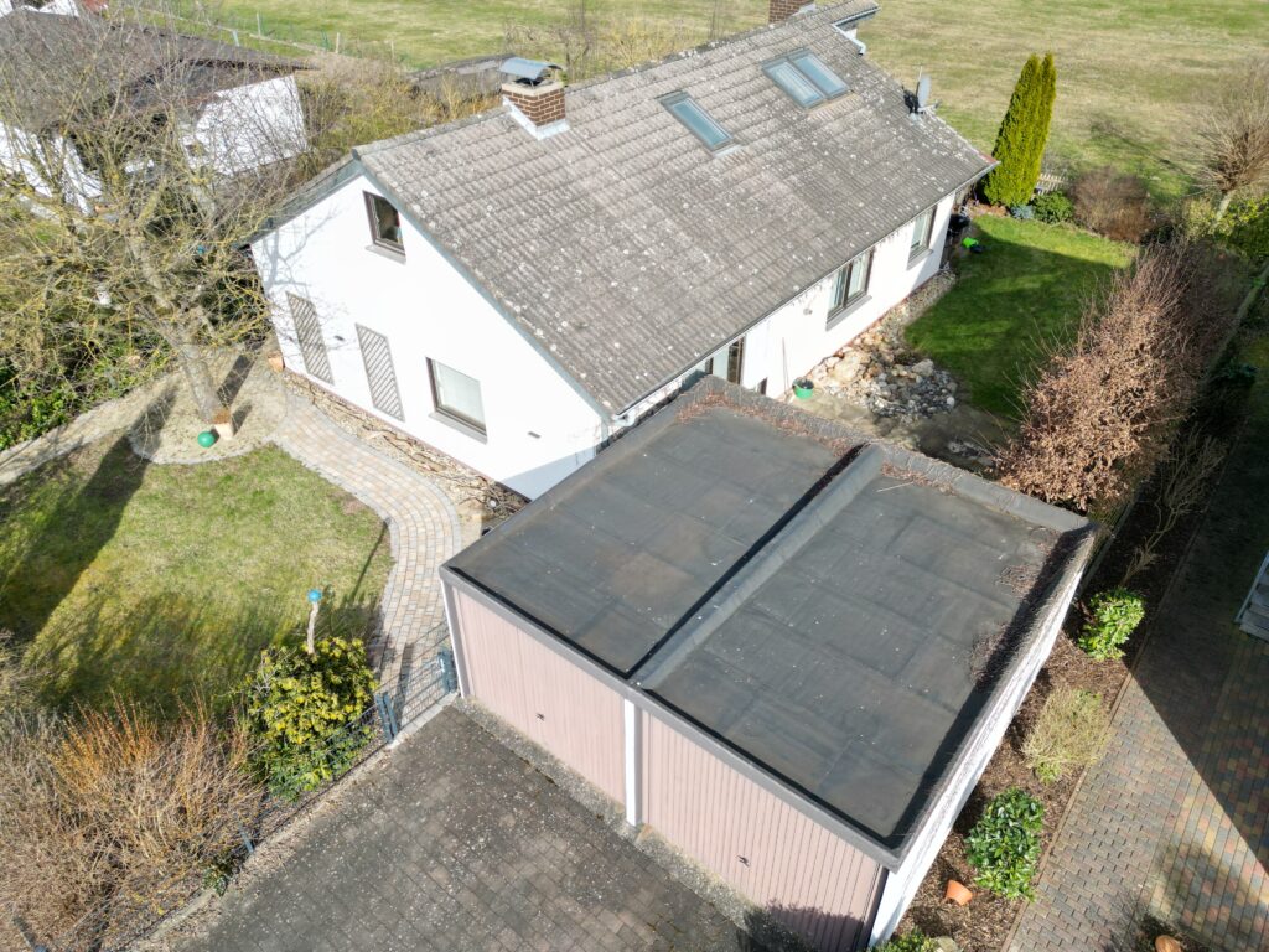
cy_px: 476
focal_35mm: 24
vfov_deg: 56.8
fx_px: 880
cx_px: 634
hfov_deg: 71.6
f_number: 1.7
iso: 200
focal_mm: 6.72
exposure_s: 1/2500
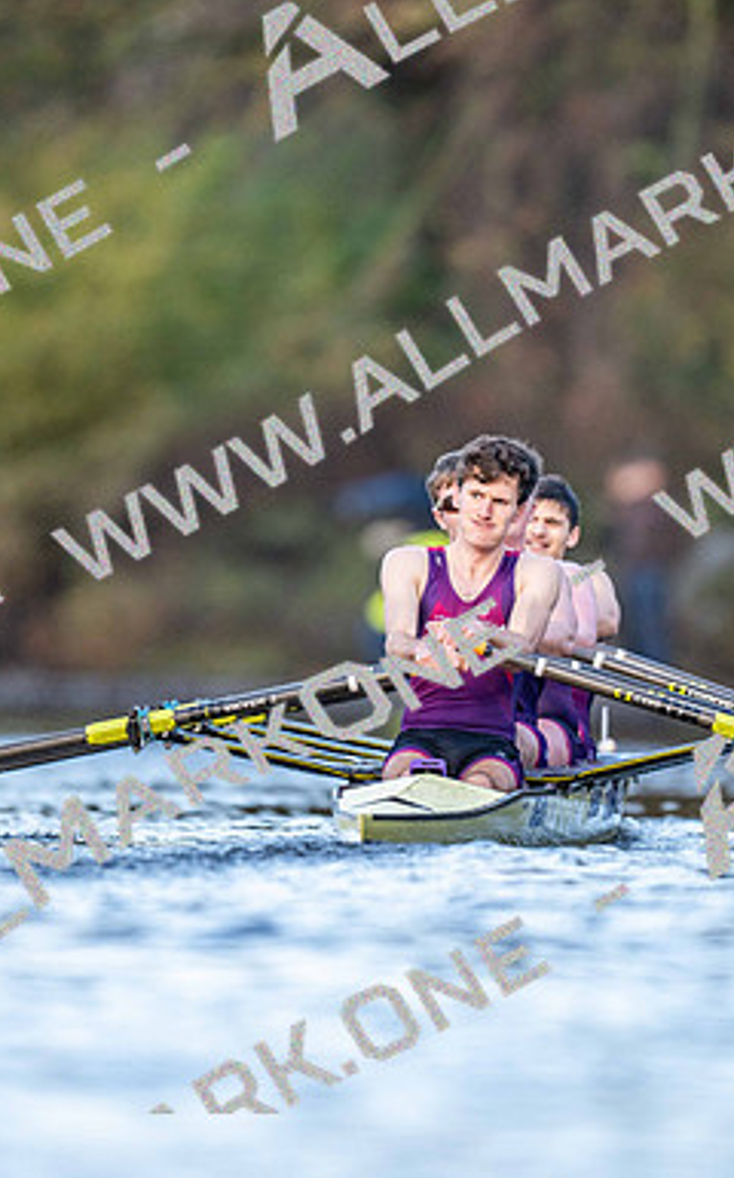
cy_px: 589
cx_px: 431
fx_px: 29565
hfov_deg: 1.4
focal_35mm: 922
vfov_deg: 2.3
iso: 2000
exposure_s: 1/2500
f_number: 4
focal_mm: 600
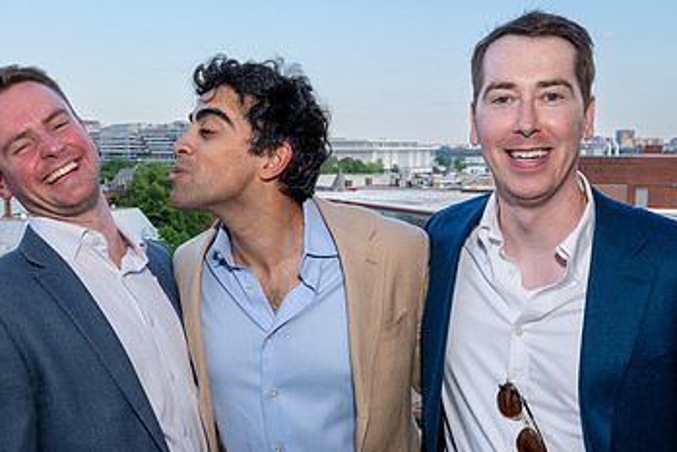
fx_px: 941
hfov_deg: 39.5
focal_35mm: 50
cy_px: 288
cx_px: 291
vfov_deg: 26.9
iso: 500
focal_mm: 25
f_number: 8
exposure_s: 1/250
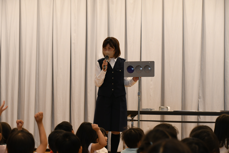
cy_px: 76
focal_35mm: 120
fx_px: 763
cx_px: 114
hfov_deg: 17.1
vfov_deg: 11.4
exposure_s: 1/250
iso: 2000
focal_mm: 80
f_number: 7.1
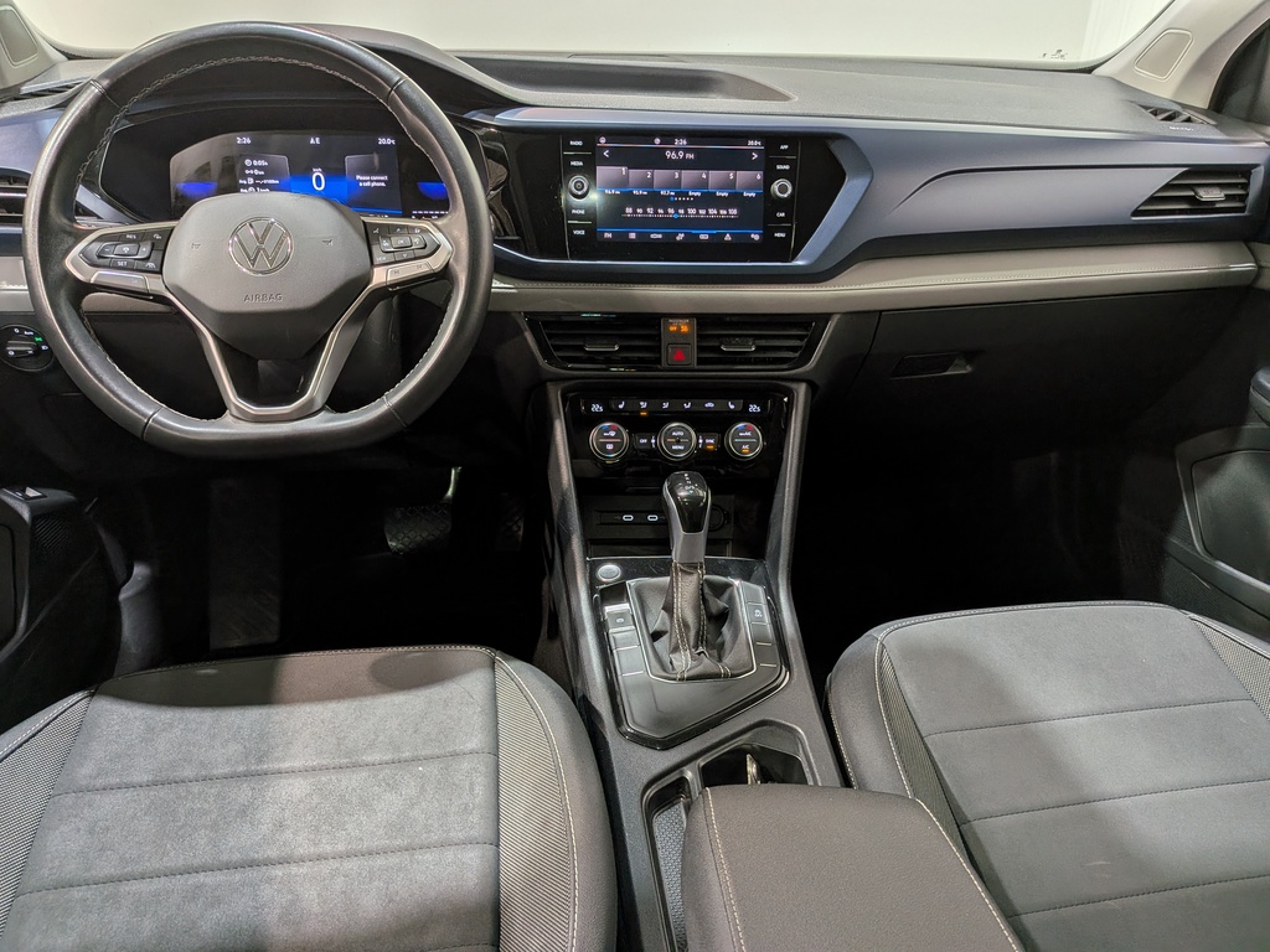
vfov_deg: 56.8
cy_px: 476
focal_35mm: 24
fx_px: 881
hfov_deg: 71.6
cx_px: 635
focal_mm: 4.53
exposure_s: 1/120
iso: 29
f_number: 1.7
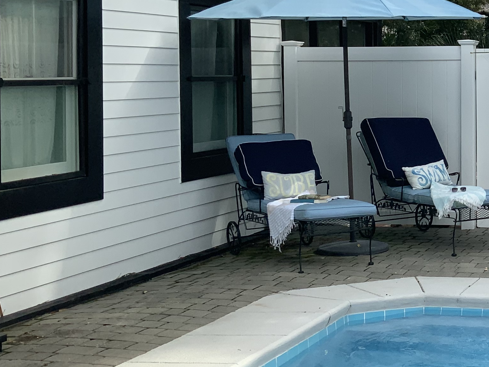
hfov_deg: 23.6
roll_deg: +0.5
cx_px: 576
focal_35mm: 76
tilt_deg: -1.2
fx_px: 1074
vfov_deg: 19.3
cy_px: 117
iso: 16
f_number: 1.8
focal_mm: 3
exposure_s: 1/770
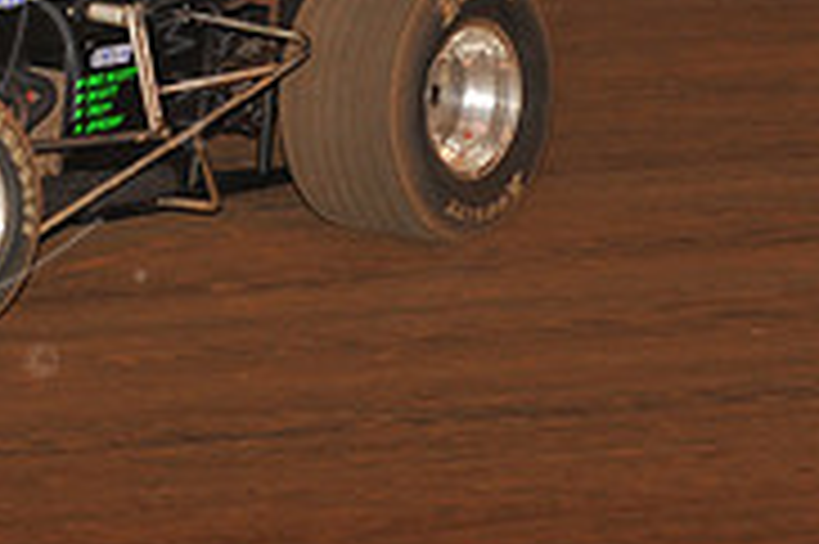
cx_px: -68
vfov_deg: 3.8
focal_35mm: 356
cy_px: -288
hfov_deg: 5.8
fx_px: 8092
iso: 1000
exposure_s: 1/320
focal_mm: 112
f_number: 6.3
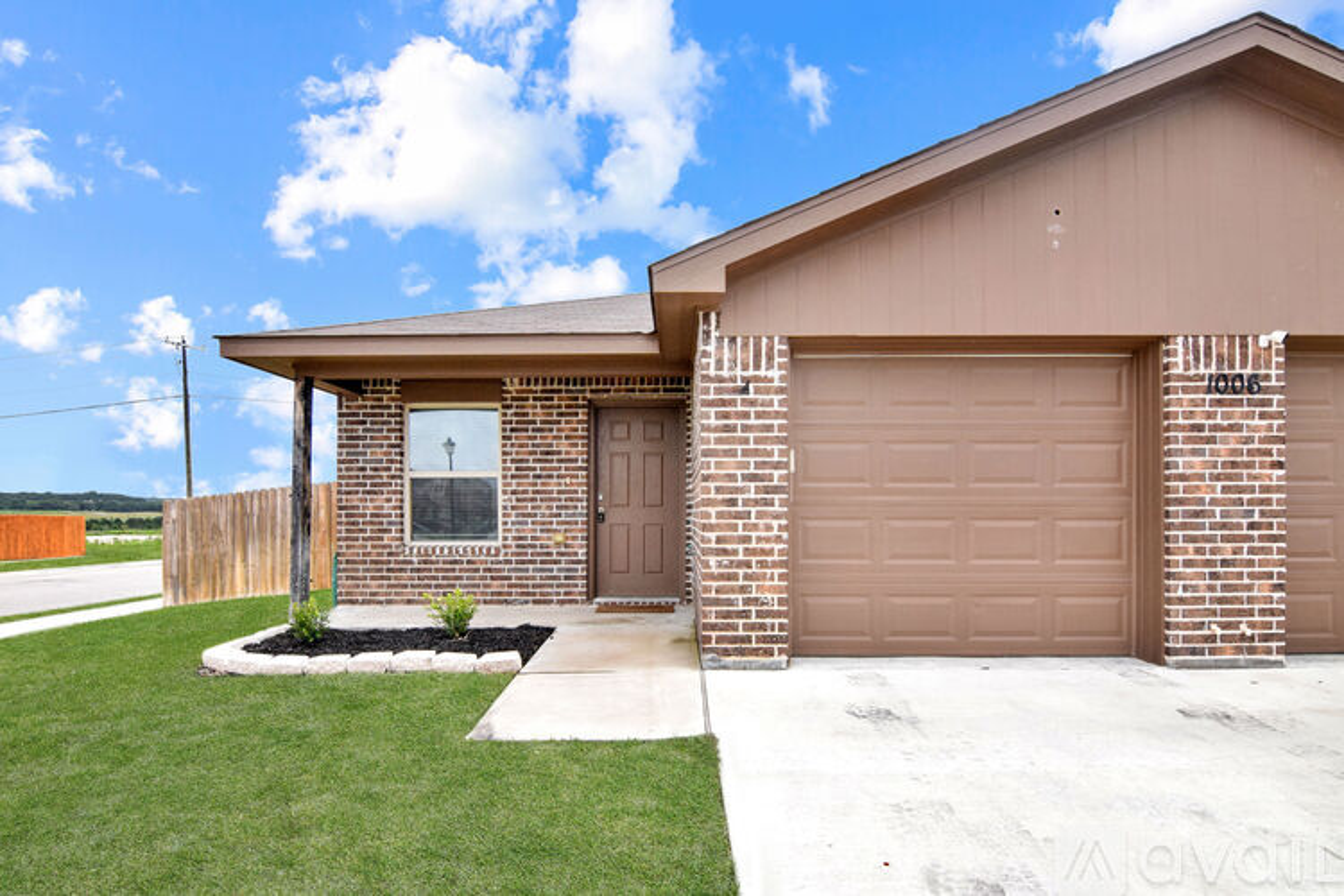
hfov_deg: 90.0
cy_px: 448
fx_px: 672
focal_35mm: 18
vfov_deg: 67.4
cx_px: 672
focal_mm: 12
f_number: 22
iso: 1250
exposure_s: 1/1600
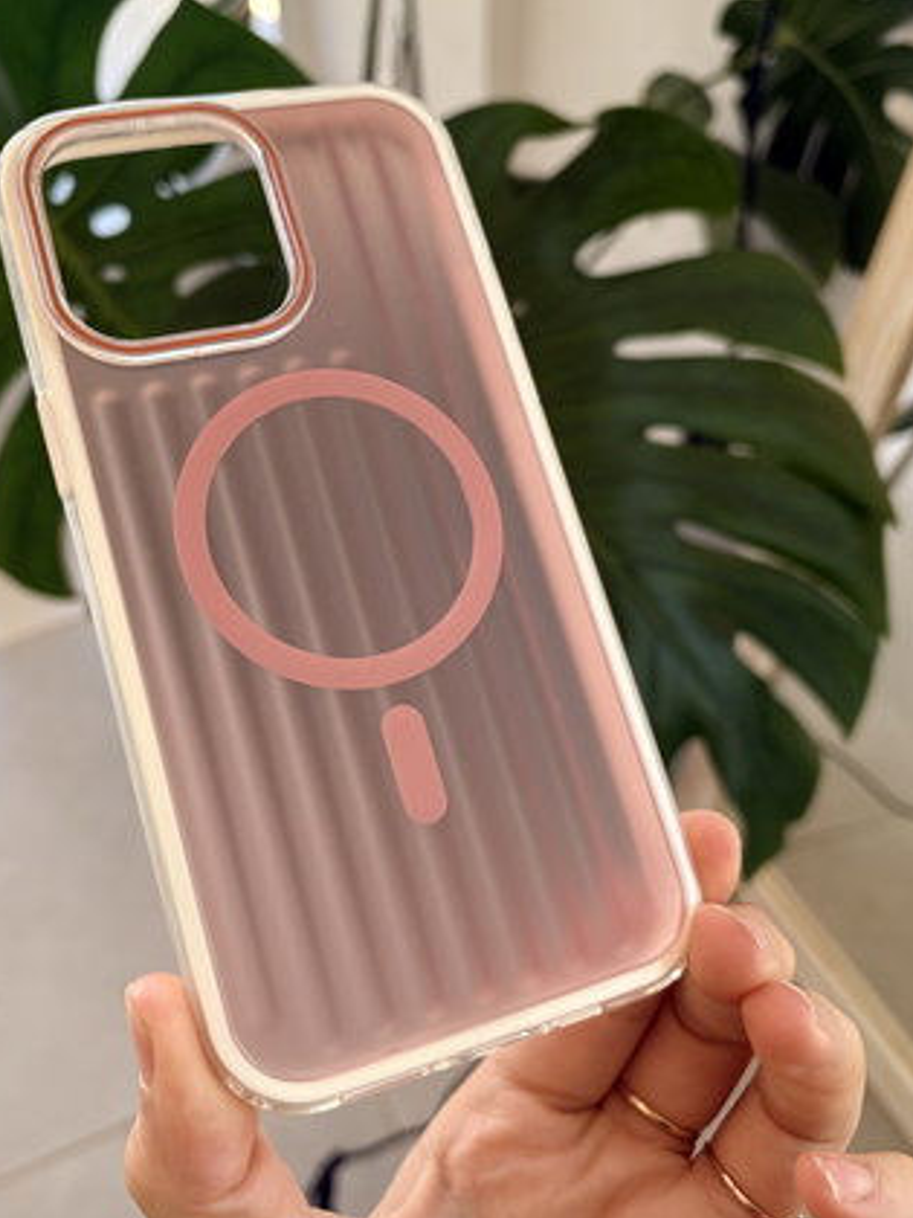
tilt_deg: -42.4
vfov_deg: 55.3
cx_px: 357
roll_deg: +6.0
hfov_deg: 42.7
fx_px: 1161
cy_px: 561
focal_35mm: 33
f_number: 1.6
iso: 100
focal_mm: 5.96
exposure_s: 1/222
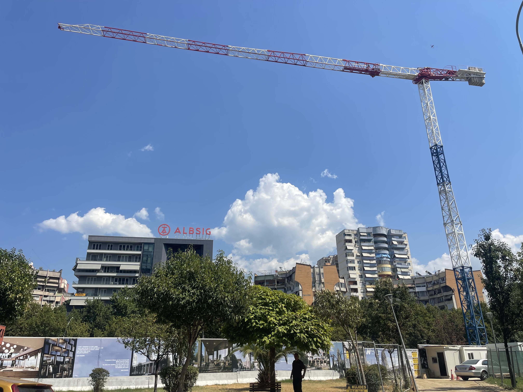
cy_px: 196
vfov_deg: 54.9
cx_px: 262
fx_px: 378
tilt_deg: +22.6
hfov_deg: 69.4
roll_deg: +0.4
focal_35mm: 25
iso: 32
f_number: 1.6
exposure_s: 1/5376
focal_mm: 5.1
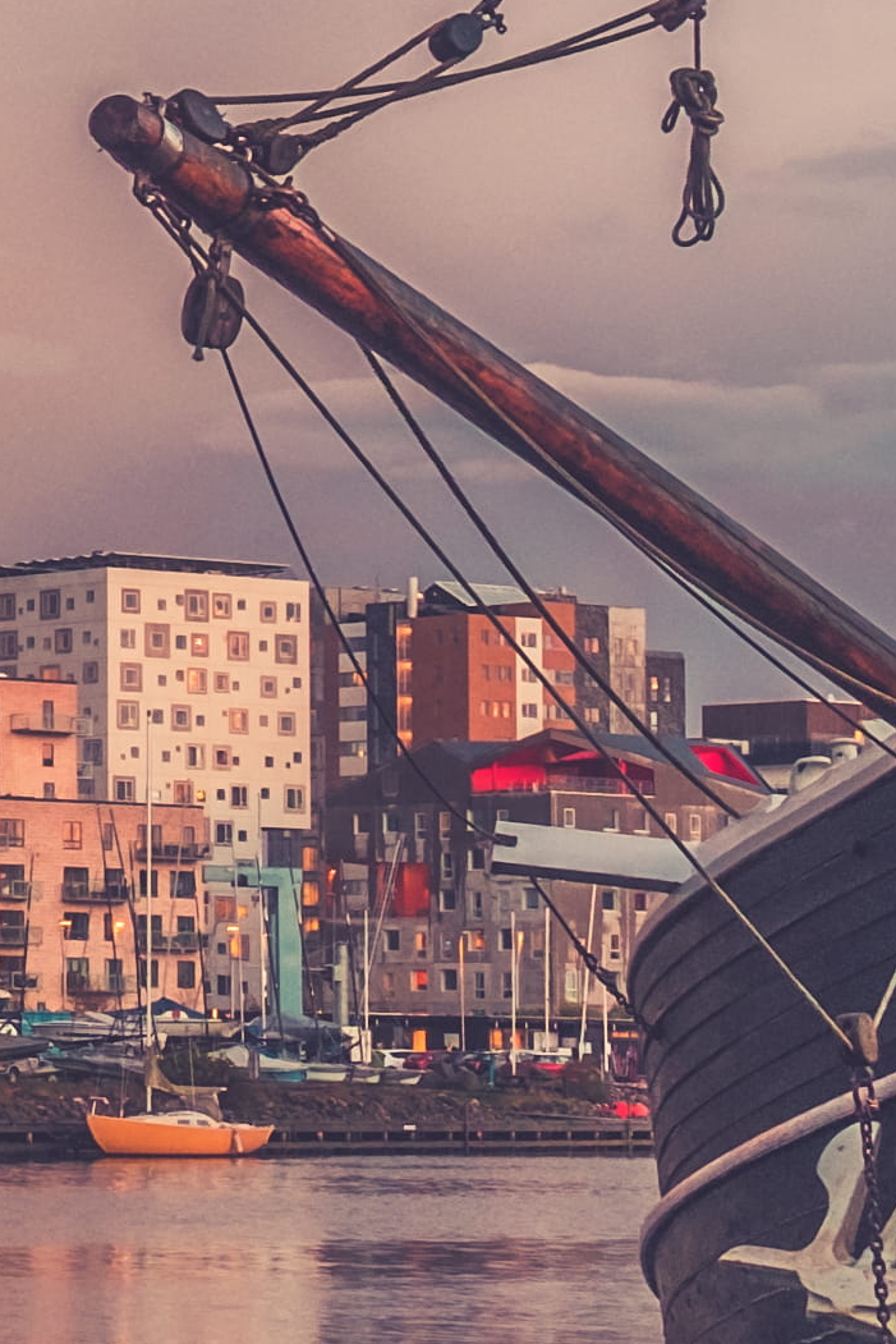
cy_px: 554
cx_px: -1417
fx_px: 5113
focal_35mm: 137
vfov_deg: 15.0
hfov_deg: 8.9
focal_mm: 16
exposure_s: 1/3
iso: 200
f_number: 8
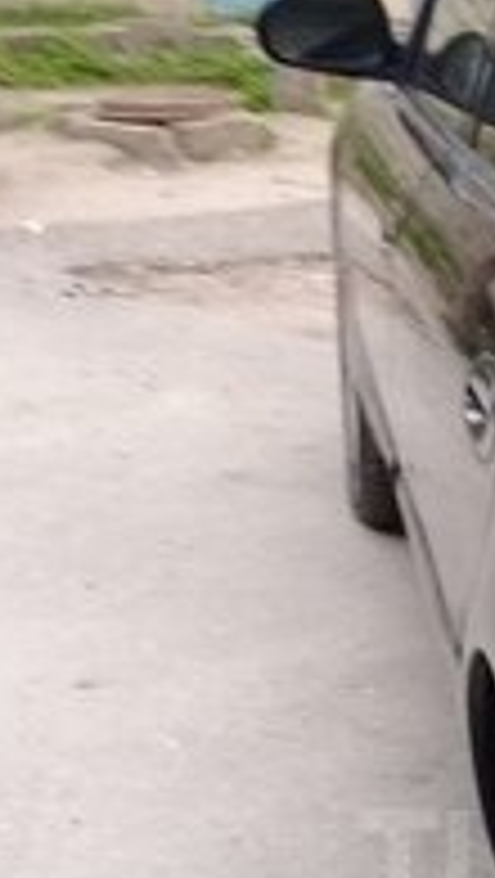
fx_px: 2002
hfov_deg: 13.4
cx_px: 706
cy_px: 860
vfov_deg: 23.7
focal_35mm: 86
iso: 50
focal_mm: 3.3
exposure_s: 1/100
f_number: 2.2
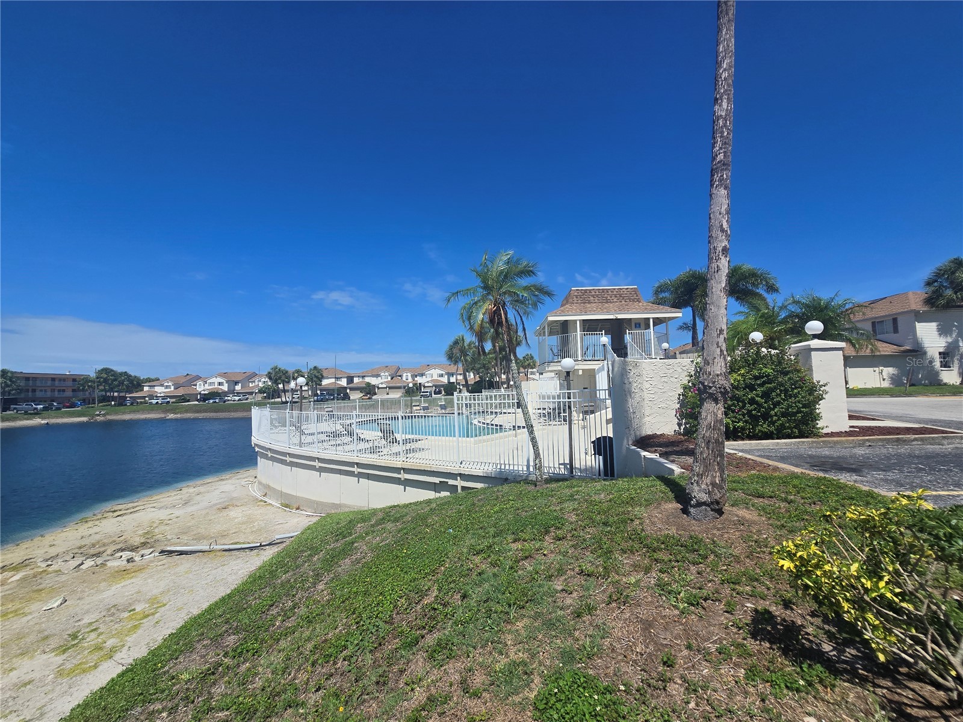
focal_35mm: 13
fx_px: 362
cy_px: 361
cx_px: 482
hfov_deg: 106.2
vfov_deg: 89.9
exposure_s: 1/3390
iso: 50
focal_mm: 2.2
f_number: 2.2
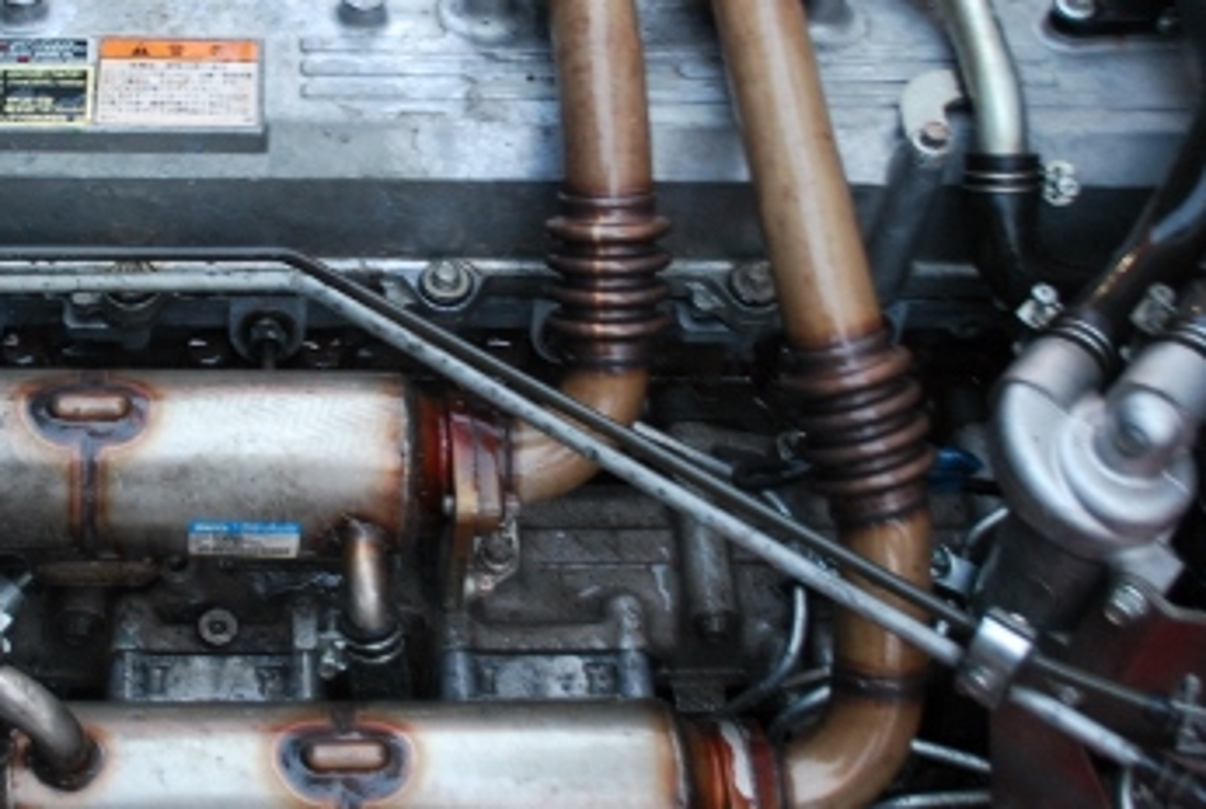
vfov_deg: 22.2
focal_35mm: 61
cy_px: 244
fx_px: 2047
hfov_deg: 32.3
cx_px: 314
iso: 400
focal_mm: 22
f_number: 4
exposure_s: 1/4
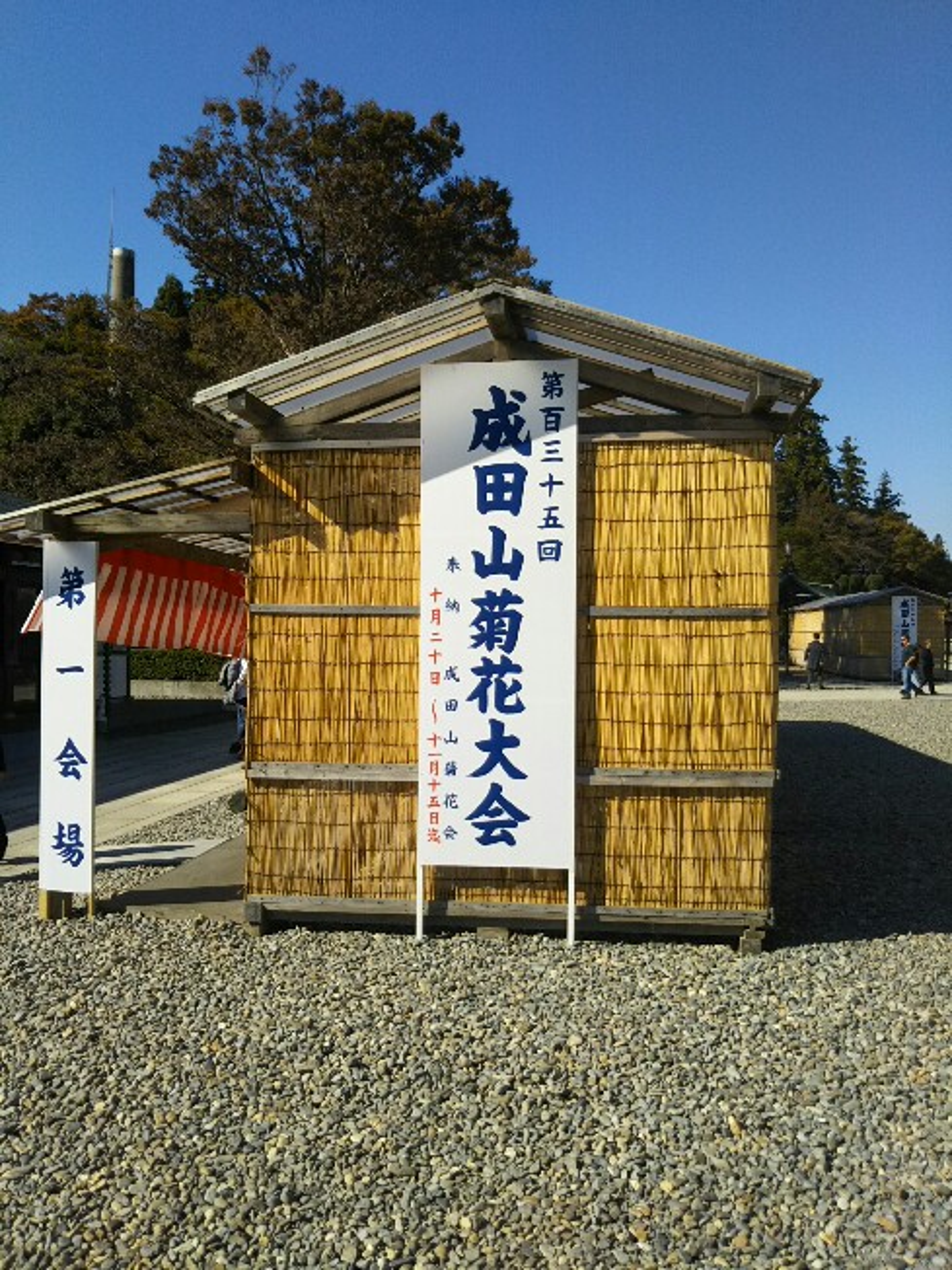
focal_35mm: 30
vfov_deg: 60.0
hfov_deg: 46.8
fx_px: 1100
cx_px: 476
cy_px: 635
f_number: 2.2
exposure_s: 1/1248
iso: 25
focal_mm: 4
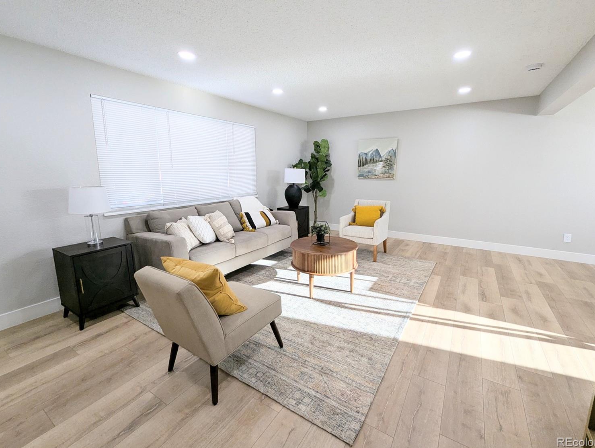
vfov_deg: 85.7
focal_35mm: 14
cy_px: 209
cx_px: 302
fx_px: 241
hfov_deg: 102.0
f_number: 2.2
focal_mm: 1.95
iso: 66
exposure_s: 1/120
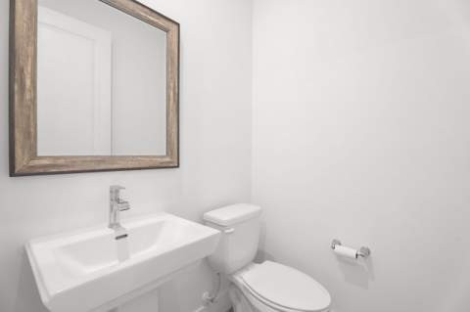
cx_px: 235
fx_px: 216
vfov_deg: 71.6
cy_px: 156
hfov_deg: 94.7
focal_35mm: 17
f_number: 9
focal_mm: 16.6
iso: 250
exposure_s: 1/2
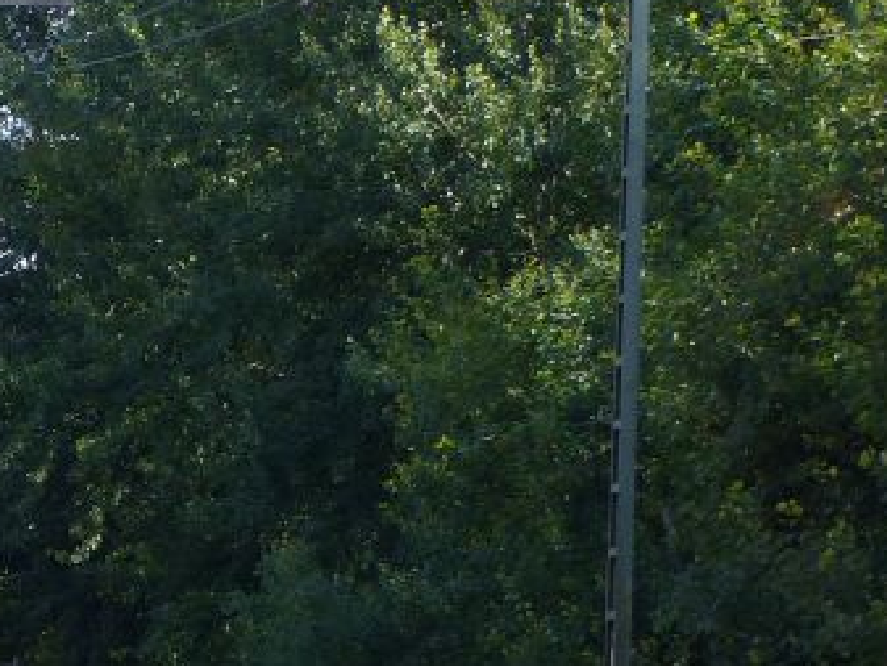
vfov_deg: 4.4
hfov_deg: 5.8
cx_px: -569
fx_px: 8587
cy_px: 682
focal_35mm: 335
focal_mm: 16.9
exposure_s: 1/640
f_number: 3.2
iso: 100
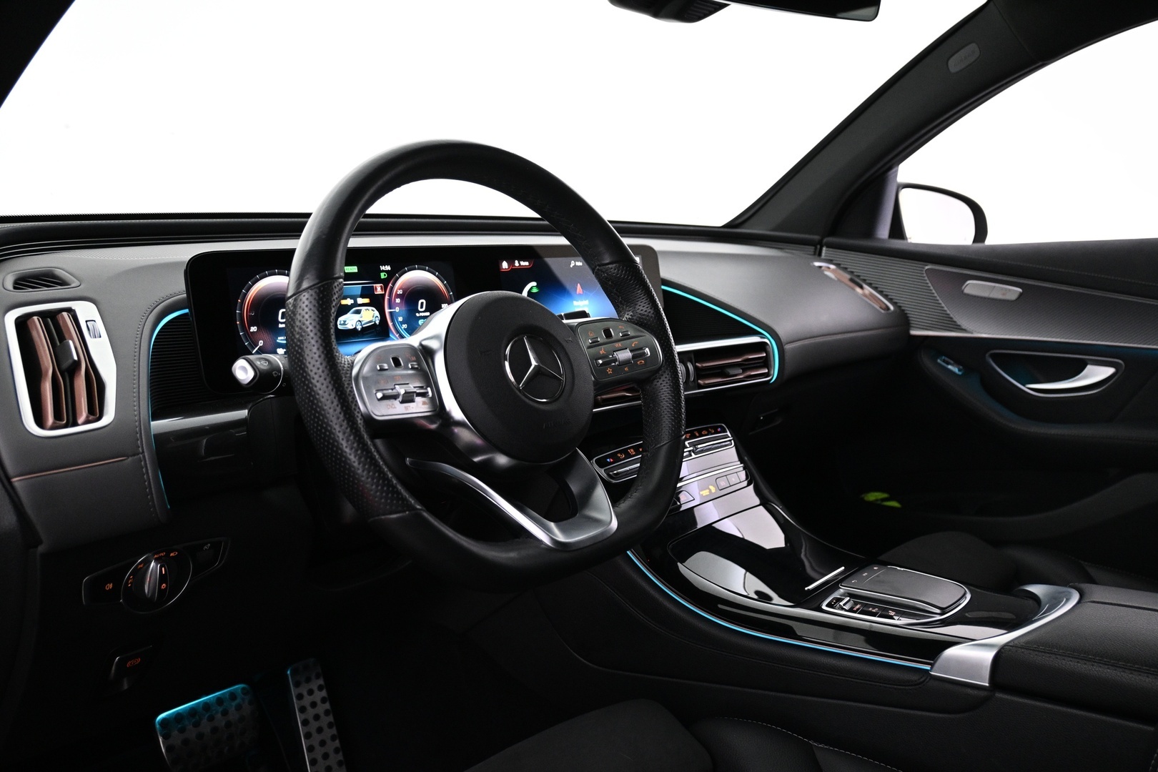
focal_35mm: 29
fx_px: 941
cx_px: 579
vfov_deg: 44.6
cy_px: 386
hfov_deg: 63.2
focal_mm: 19.5
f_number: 3.8
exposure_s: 1/30
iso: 1600
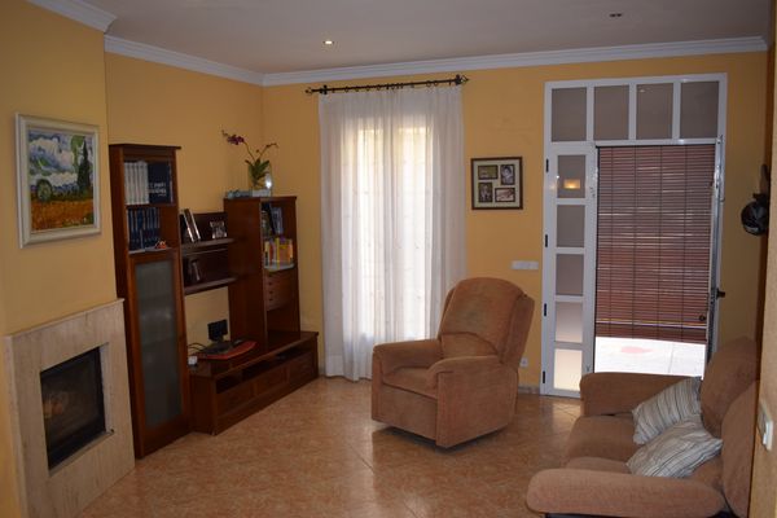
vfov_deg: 41.7
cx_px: 388
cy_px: 259
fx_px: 680
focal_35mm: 32
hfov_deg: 59.5
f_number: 4.5
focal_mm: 21
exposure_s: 1/80
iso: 800
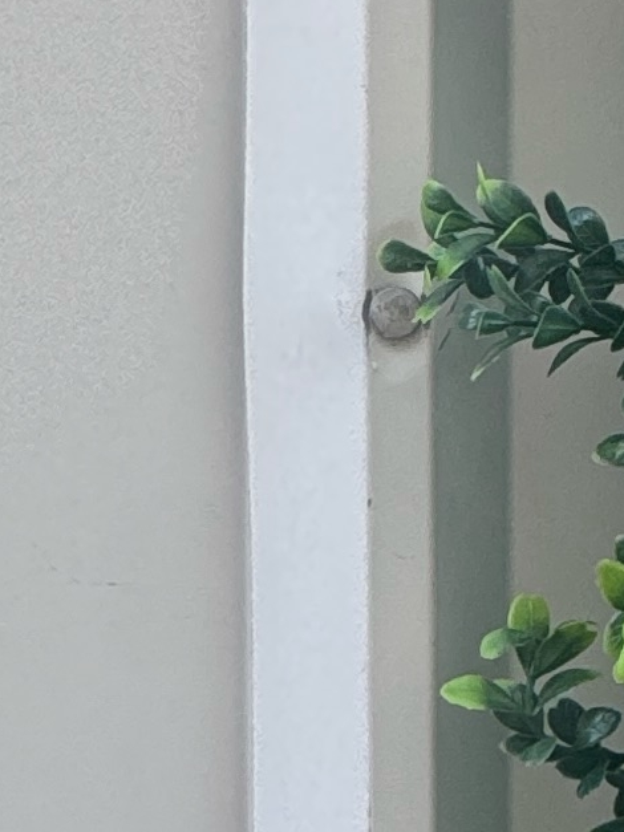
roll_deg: -0.7
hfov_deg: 14.6
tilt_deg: -2.6
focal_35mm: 90
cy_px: 303
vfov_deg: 21.7
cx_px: 1086
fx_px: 2164
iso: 160
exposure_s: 1/99
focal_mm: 2.22
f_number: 2.2
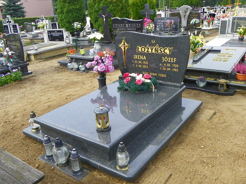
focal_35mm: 33
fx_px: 235
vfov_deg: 42.9
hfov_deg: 55.4
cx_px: 123
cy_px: 92
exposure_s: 1/160
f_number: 3.5
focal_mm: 5.9
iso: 64
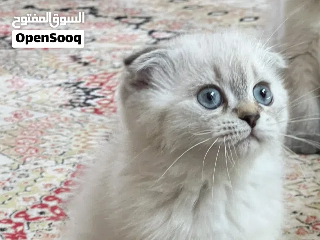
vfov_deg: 19.1
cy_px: 120
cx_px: 160
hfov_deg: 25.3
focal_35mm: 77
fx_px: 712
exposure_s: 1/60
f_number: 2.8
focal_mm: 9
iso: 400
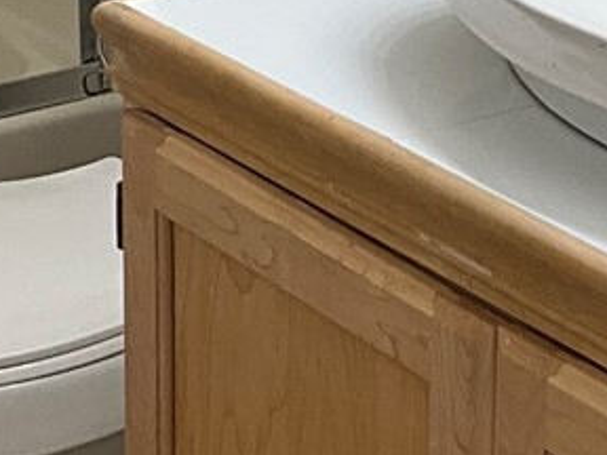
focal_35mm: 161
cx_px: 609
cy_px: -29
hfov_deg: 12.1
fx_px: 2823
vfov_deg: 9.1
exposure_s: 1/120
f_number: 1.8
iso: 40
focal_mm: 3
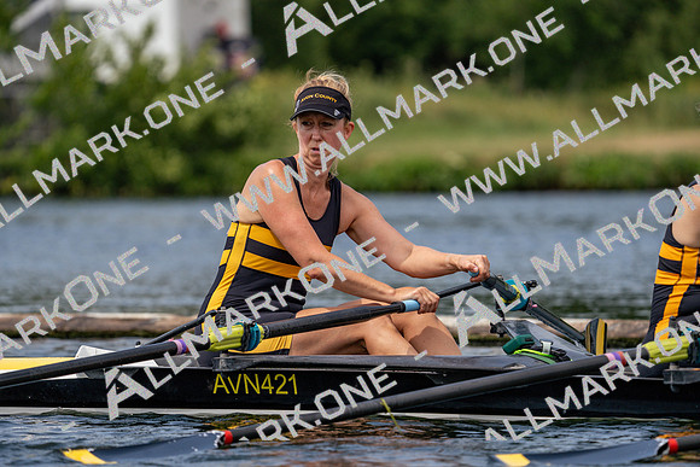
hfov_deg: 5.5
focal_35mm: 374
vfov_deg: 3.7
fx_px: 7274
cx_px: 350
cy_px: 234
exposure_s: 1/1600
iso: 320
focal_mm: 374
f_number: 6.3
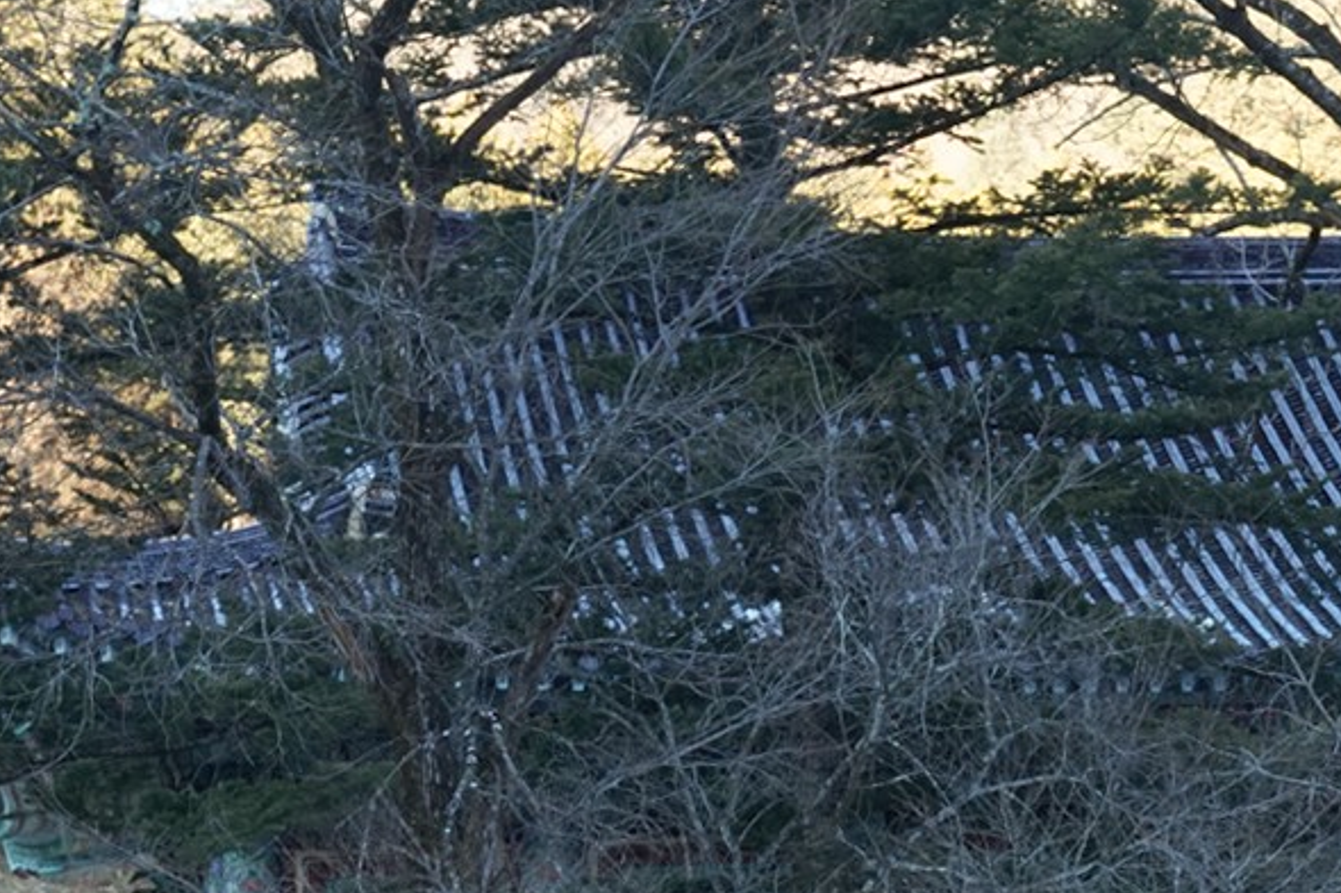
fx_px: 5176
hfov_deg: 14.6
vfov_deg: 9.7
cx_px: 1234
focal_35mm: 139
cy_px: 1216
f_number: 13
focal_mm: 41
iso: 1250
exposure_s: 1/100
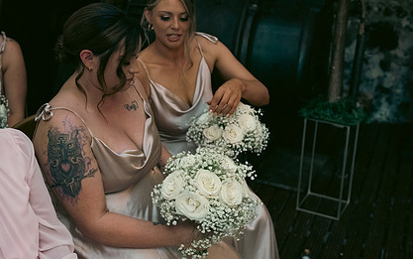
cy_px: 121
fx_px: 574
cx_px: 178
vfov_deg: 25.4
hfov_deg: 39.5
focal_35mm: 51
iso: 1250
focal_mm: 36
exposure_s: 1/160
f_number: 3.5
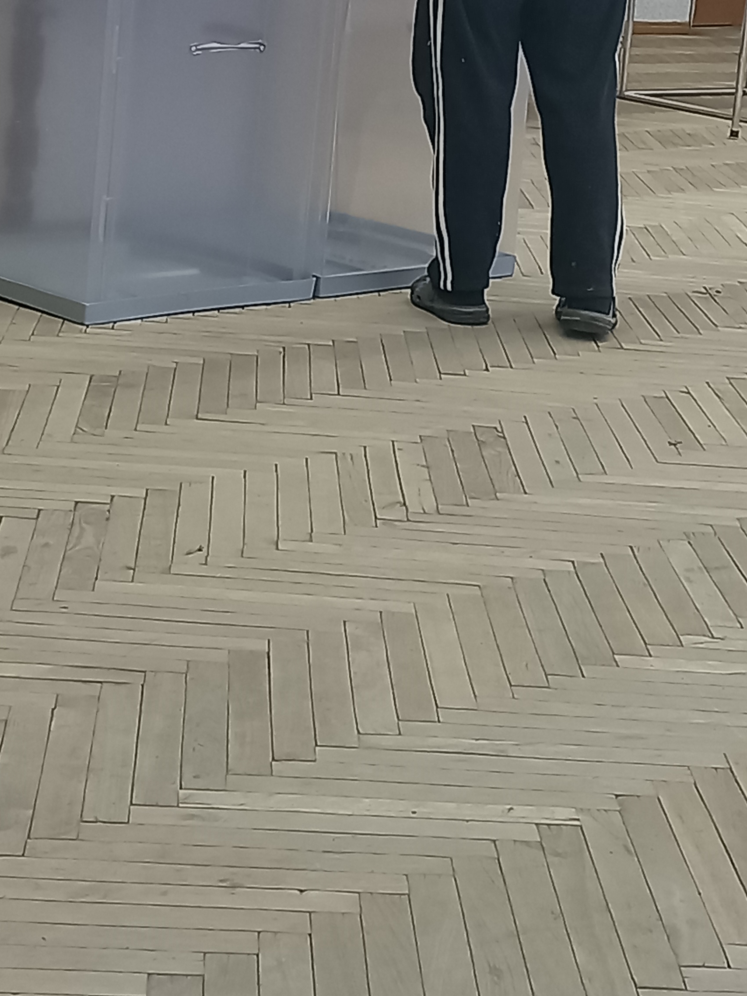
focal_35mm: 90
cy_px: 111
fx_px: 2590
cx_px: 484
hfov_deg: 16.4
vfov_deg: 21.3
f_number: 1.8
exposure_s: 1/24
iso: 281
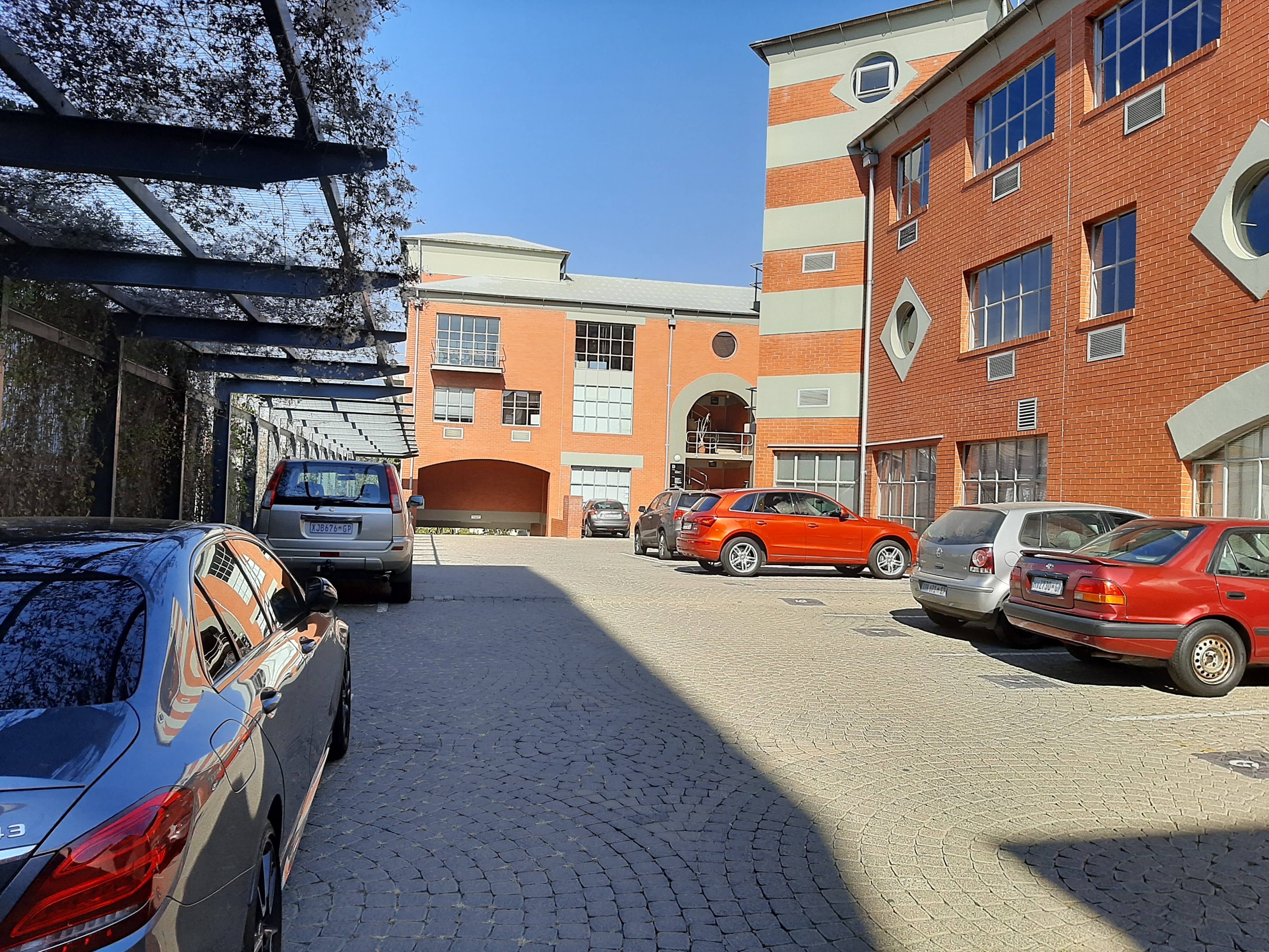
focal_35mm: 27
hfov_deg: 65.3
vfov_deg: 51.4
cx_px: 634
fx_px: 990
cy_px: 476
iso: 40
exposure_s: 1/1639
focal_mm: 3.93
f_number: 1.7
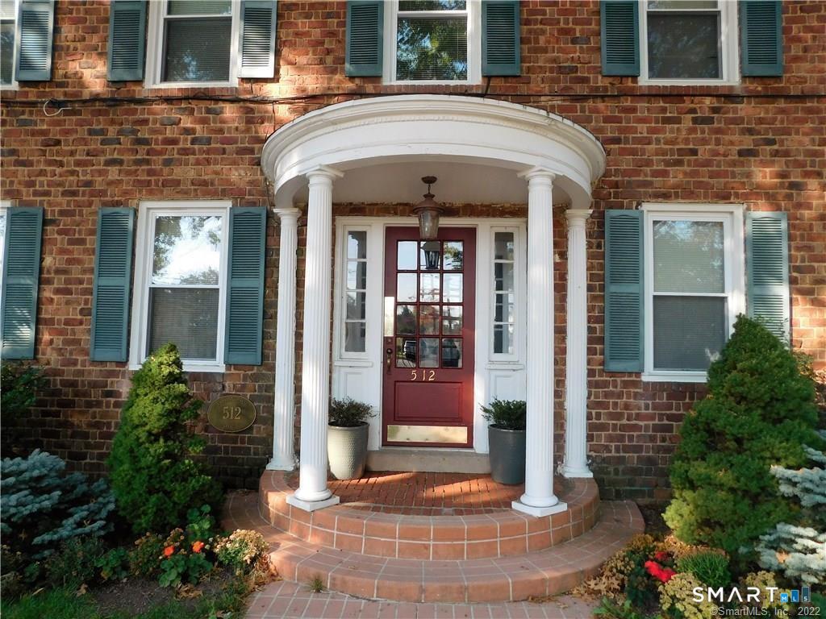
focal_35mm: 23
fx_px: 549
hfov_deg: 73.9
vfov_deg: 58.9
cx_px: 413
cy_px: 310
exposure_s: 1/200
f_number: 3
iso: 125
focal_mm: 4
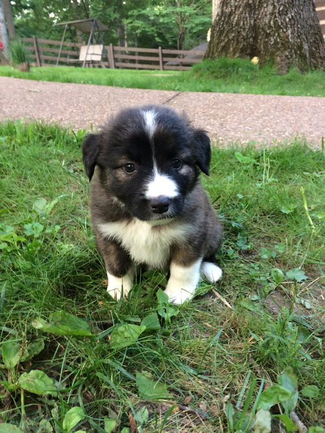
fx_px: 363
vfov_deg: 61.7
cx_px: 162
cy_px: 216
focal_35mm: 29
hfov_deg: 48.2
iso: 100
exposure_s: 1/30
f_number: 2.2
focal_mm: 4.15
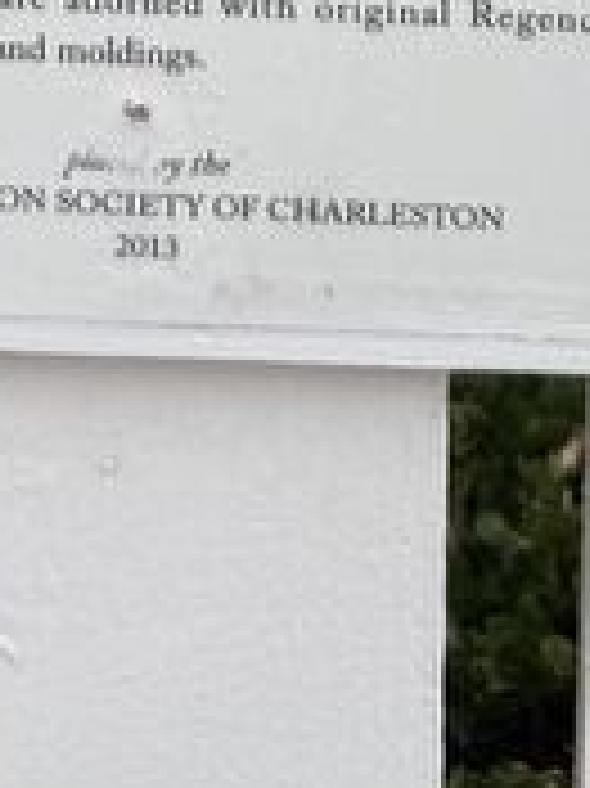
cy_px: -878
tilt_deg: -11.3
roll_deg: +0.5
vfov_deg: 14.3
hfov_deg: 13.4
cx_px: 212
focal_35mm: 110
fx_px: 2503
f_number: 1.78
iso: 64
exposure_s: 1/135
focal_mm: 6.76
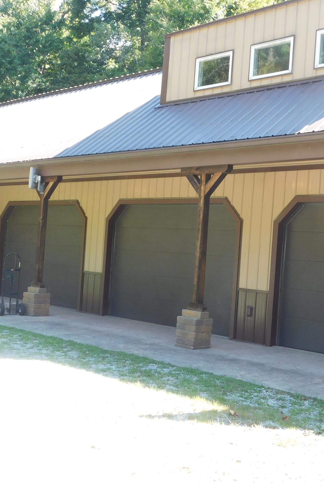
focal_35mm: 50
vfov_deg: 39.6
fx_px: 675
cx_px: 150
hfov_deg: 27.0
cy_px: 243
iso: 125
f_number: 3.5
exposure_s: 1/100
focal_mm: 6.3
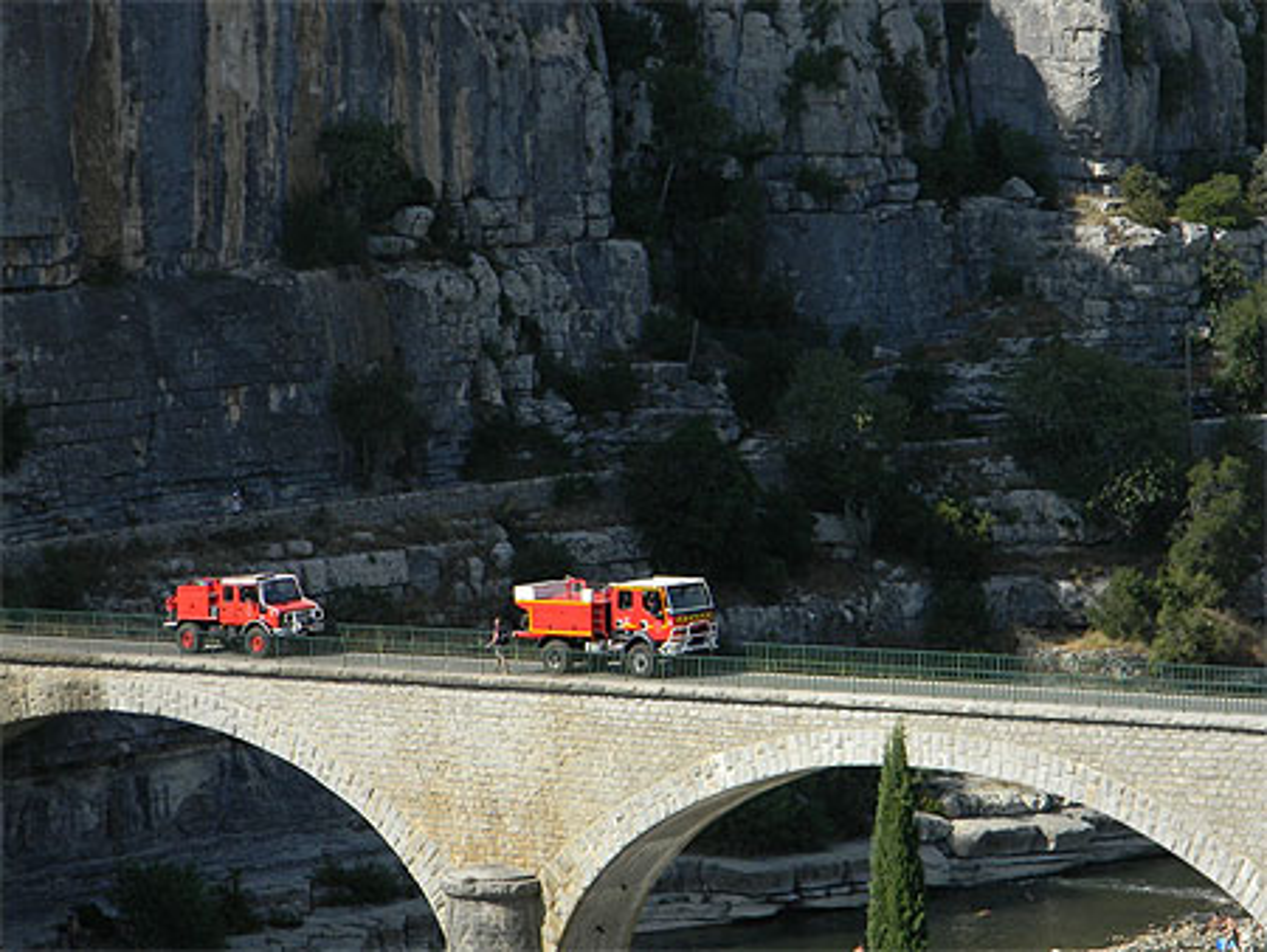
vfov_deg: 10.0
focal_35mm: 148
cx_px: 634
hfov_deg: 13.3
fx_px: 5420
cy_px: 476
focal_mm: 26.8
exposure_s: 1/417
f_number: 5
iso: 80
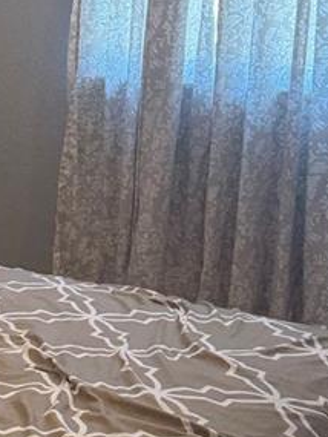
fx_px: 1275
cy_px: 101
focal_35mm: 101
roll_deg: -2.2
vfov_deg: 19.3
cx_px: -185
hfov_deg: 13.7
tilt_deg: -9.1
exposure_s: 1/120
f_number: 1.78
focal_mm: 6.76
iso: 160
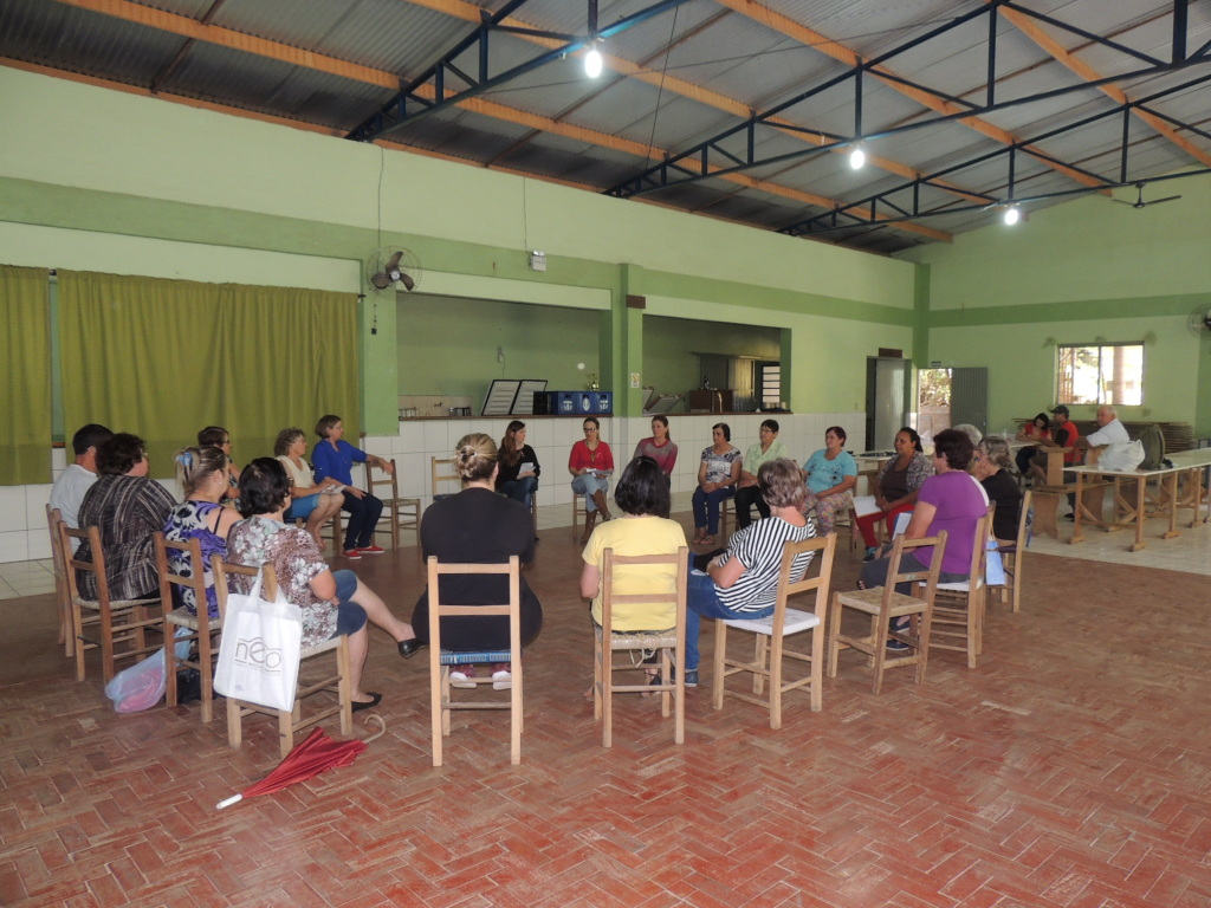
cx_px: 606
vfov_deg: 56.8
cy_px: 454
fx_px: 840
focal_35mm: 24
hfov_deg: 71.6
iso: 250
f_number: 3
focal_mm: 4.3
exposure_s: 1/30
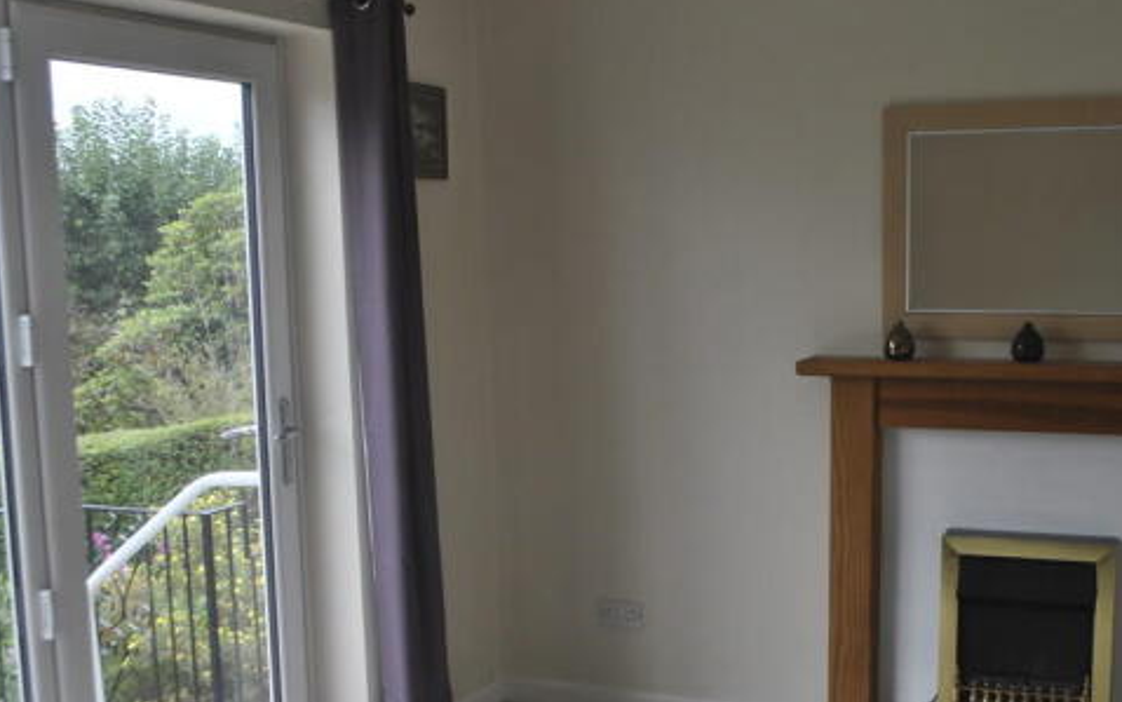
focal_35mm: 46
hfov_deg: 43.4
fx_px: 1407
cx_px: 623
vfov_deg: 27.9
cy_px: 445
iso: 200
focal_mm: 22
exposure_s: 1/125
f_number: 5.6
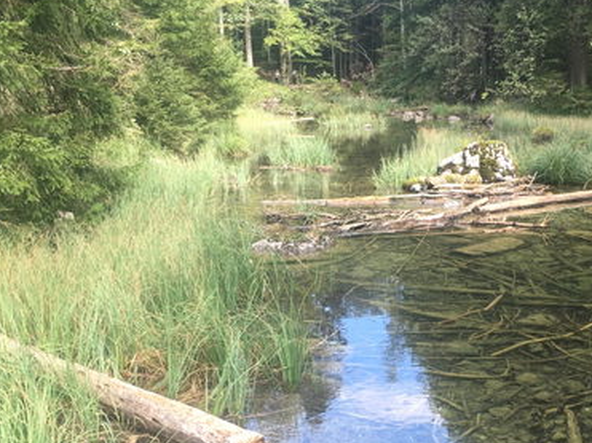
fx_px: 855
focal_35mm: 50
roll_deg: +0.7
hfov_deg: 37.6
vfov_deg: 28.6
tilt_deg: -19.3
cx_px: 416
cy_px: 335
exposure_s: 1/112
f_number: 2.2
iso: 25
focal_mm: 4.15
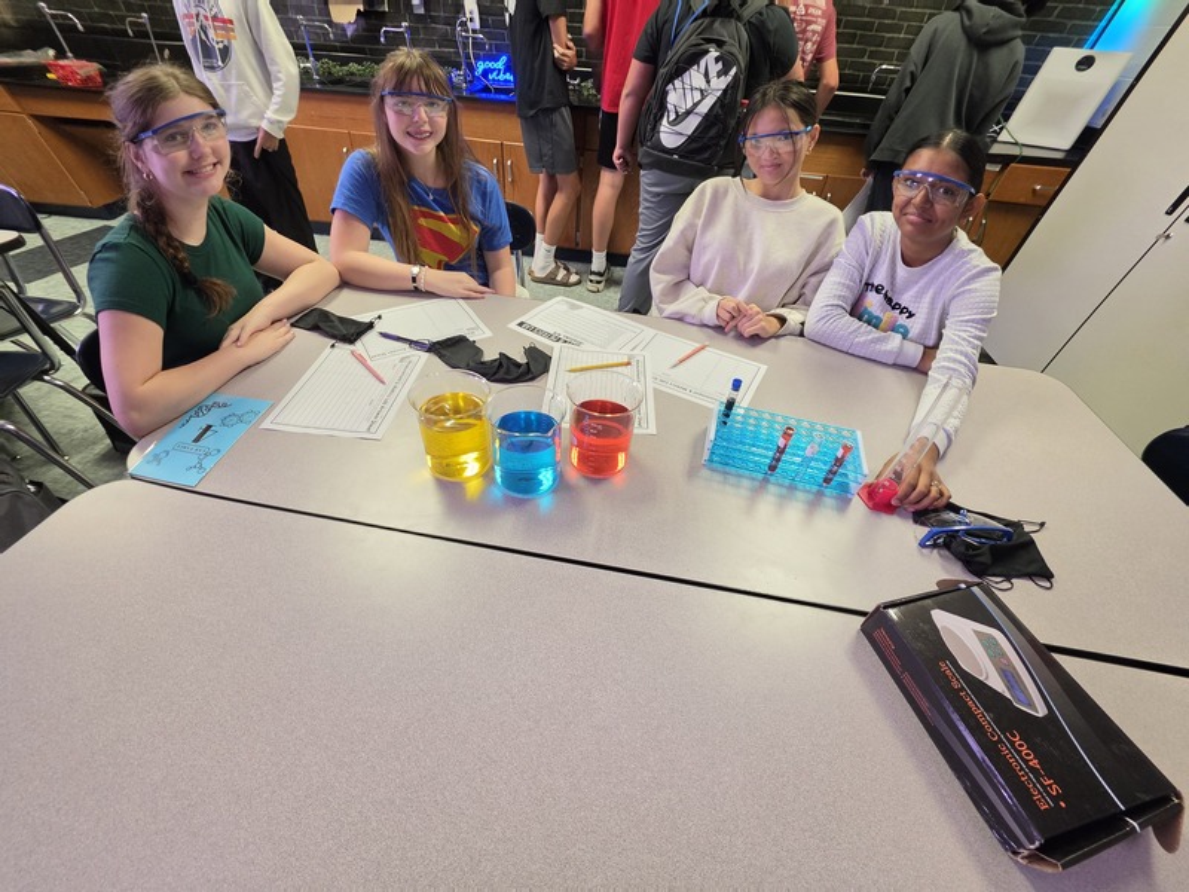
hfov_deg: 106.2
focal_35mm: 13
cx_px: 594
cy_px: 446
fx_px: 447
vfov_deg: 89.9
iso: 200
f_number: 1.9
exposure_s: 1/60
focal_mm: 2.2
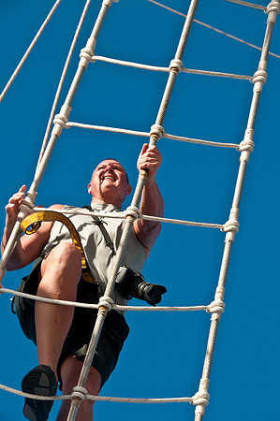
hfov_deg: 9.6
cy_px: 210
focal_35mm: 142
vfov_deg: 14.4
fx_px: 1666
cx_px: 140
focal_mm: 95
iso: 200
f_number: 8
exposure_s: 1/320
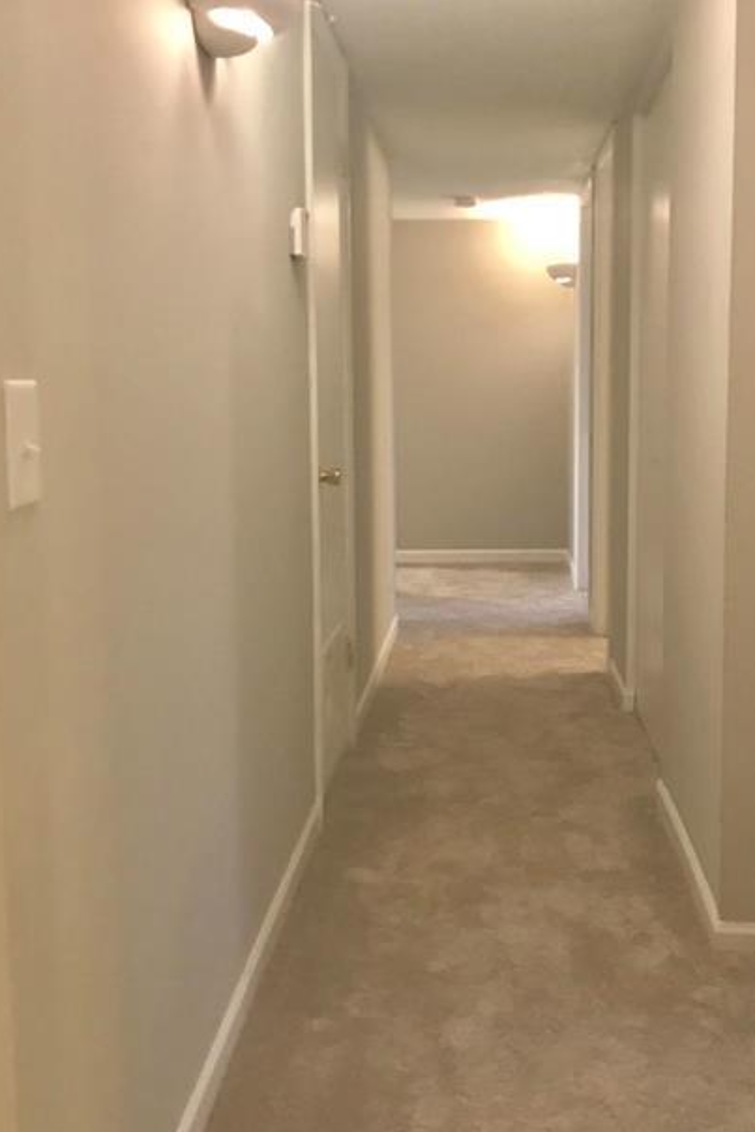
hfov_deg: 35.6
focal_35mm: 37
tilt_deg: -5.3
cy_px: 508
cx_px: 498
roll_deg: +0.5
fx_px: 1163
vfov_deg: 51.8
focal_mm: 3.99
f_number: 1.8
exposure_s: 1/9
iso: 100
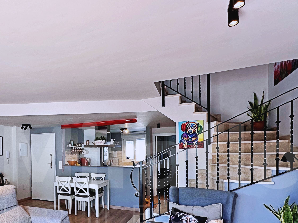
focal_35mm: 25
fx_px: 215
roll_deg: +0.7
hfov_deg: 65.4
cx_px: 77
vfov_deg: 53.4
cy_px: 155
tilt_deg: -0.7
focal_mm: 2.22
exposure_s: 1/99
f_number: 2.2
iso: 100
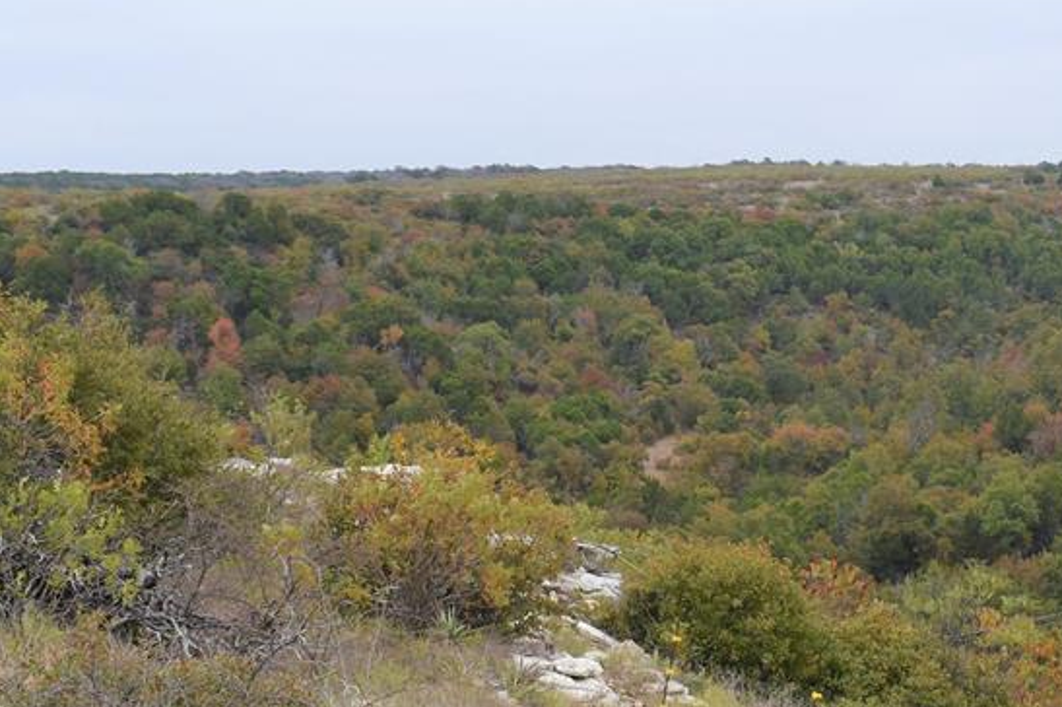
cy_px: 297
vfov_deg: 18.6
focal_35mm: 73
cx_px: 837
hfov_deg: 27.2
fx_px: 2152
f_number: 8
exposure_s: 1/250
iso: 200
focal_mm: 26
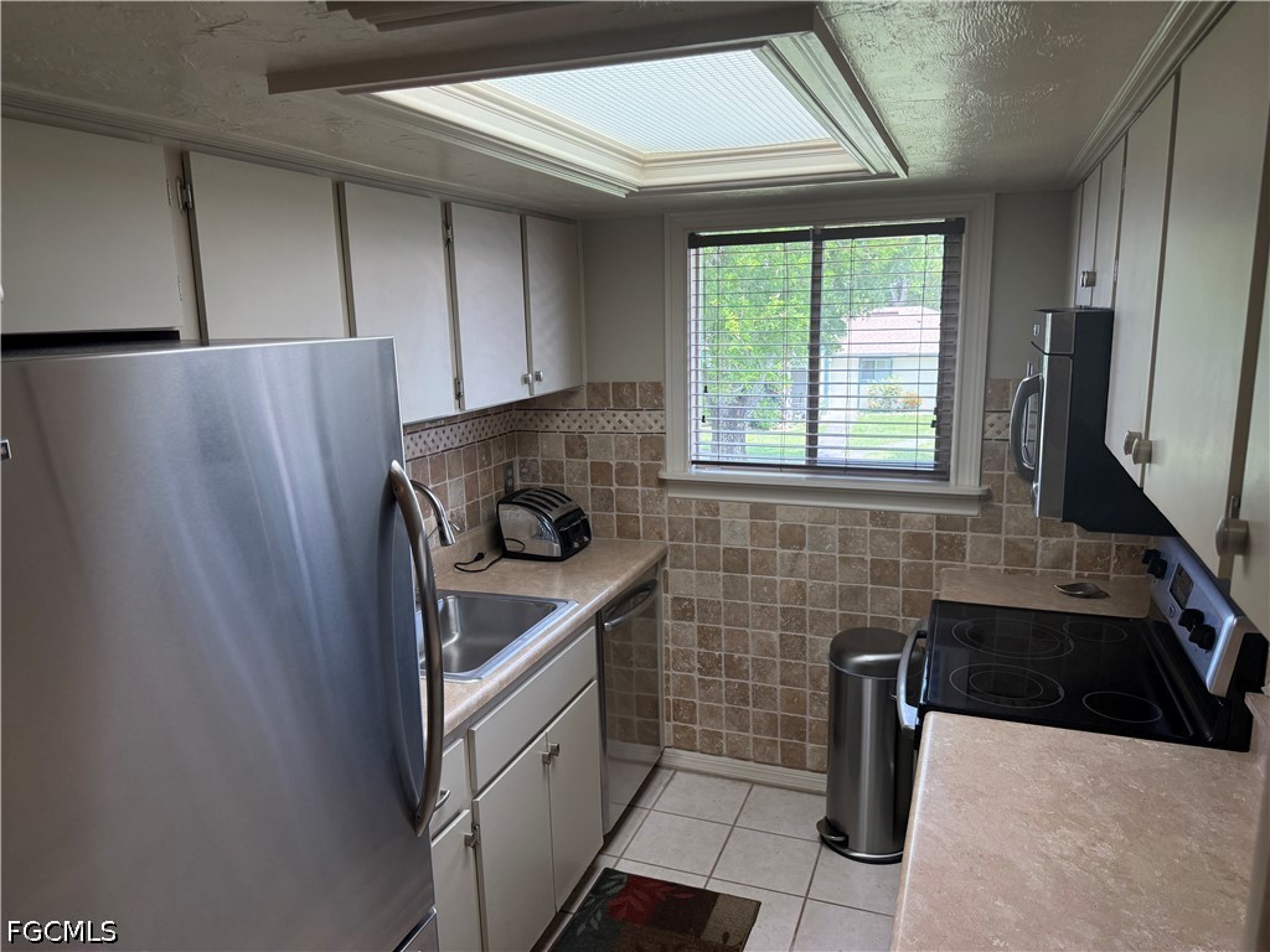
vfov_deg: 56.8
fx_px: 881
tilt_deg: -11.8
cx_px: 635
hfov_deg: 71.6
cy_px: 476
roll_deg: +0.6
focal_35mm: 24
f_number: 1.78
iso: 160
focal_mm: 6.76
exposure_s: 1/228
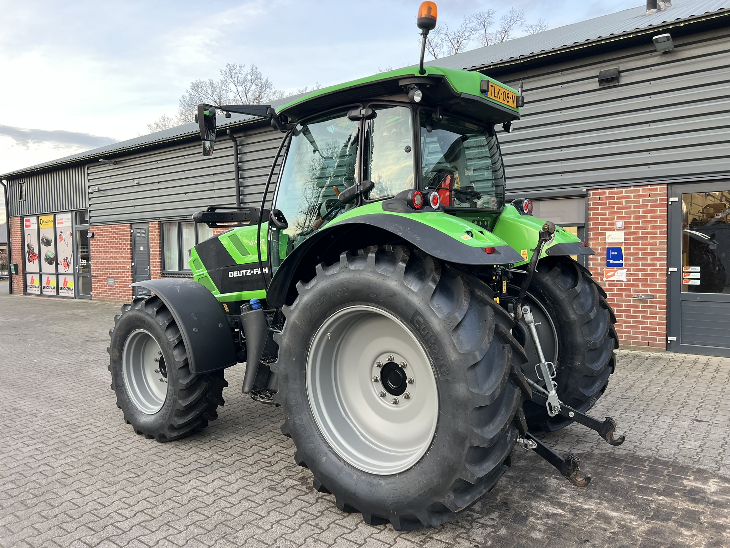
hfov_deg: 67.3
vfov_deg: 53.1
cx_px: 365
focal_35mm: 26
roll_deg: +1.8
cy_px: 274
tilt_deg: -1.4
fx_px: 548
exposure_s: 1/121
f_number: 1.5
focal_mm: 5.7
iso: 80
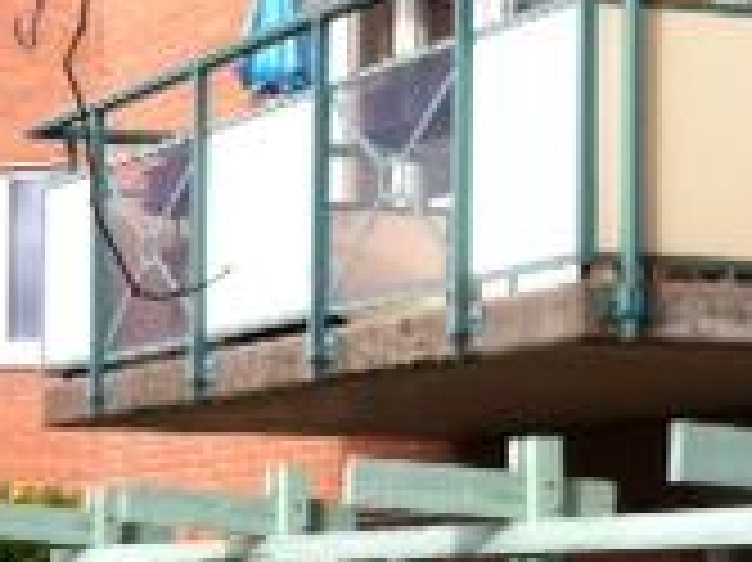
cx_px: -275
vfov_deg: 11.0
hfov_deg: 14.0
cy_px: 544
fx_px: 2909
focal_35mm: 134
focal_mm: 3.85
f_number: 2.8
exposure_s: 1/432
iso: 80
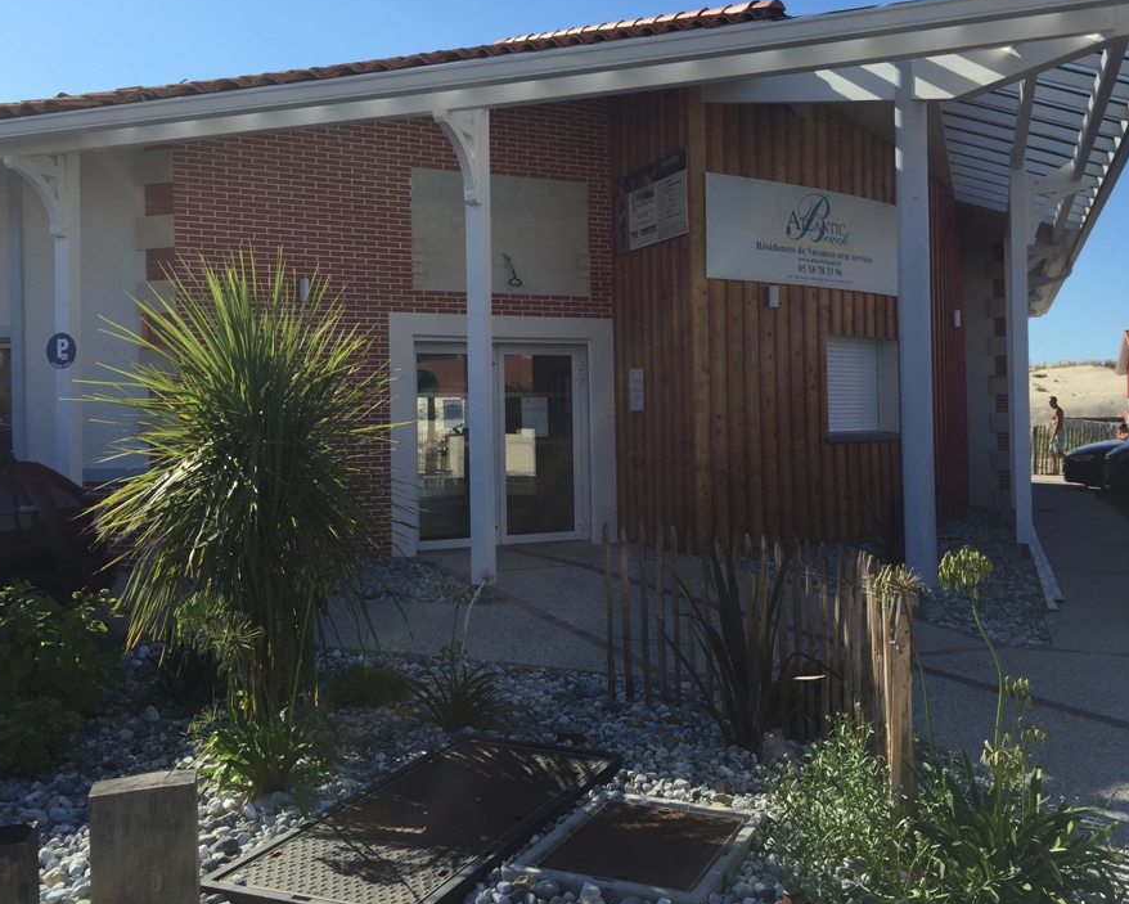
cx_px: 617
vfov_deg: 44.5
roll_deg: -0.4
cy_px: 413
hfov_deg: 54.1
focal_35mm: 33
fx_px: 1103
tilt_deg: +1.4
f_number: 2.2
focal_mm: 4.15
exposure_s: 1/1980
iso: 32
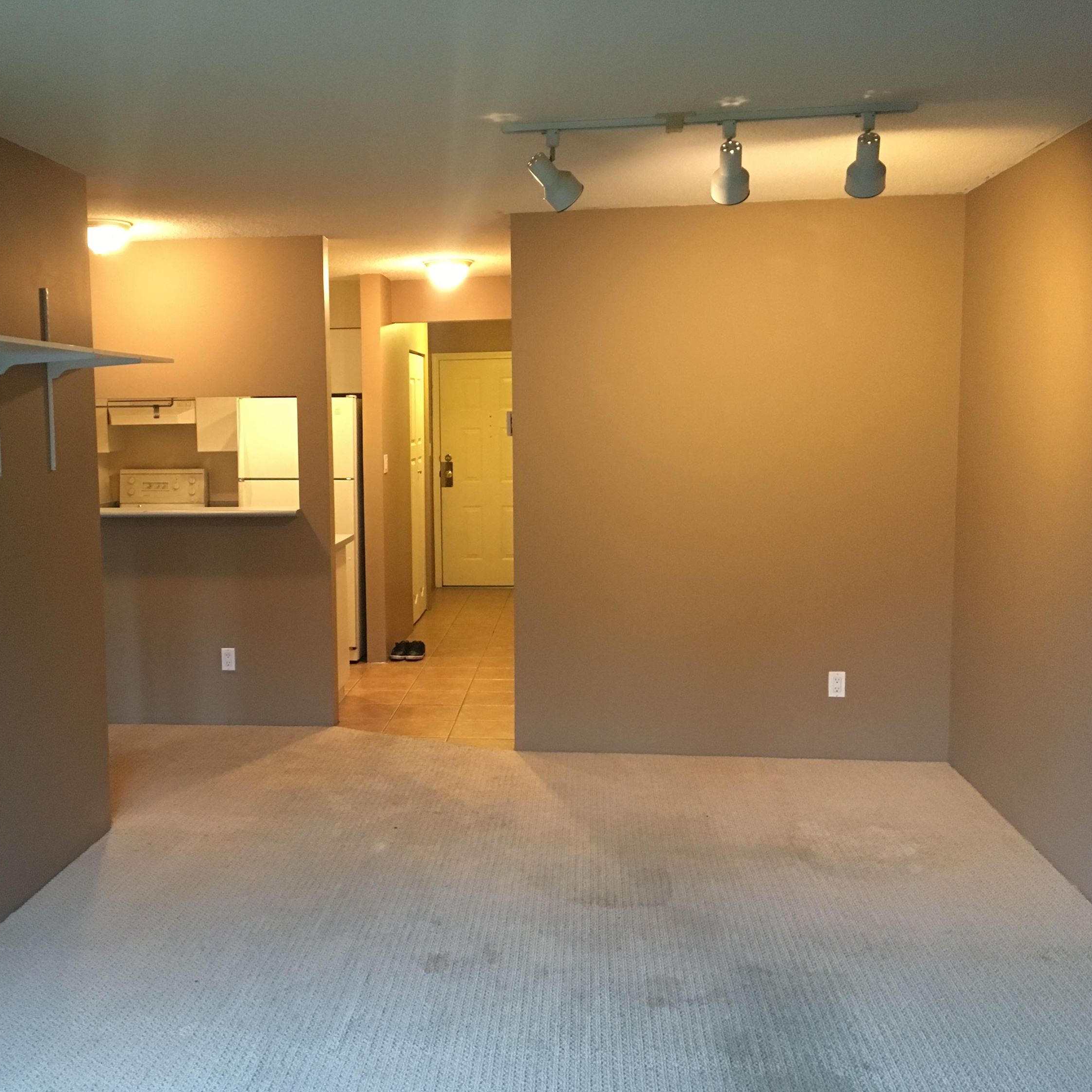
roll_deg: +0.4
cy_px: 557
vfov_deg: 47.2
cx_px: 412
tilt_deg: -6.4
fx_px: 1249
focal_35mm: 35
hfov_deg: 46.8
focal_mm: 4.15
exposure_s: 1/15
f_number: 2.2
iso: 200
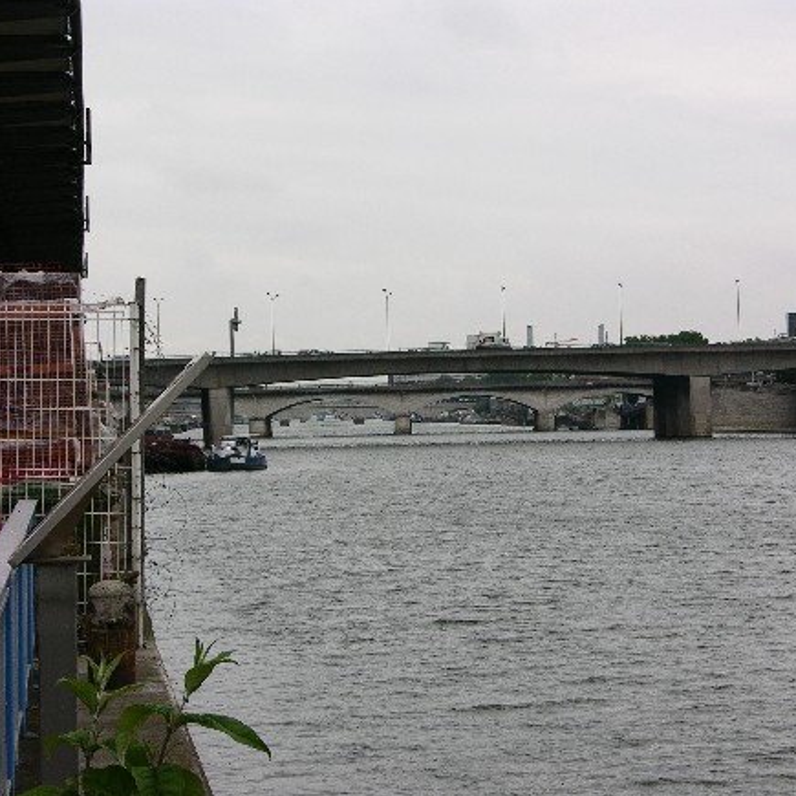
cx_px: 522
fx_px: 2888
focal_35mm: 111
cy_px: 399
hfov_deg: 15.7
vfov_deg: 15.7
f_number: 6.4
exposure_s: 1/172
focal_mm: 23.7
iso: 50
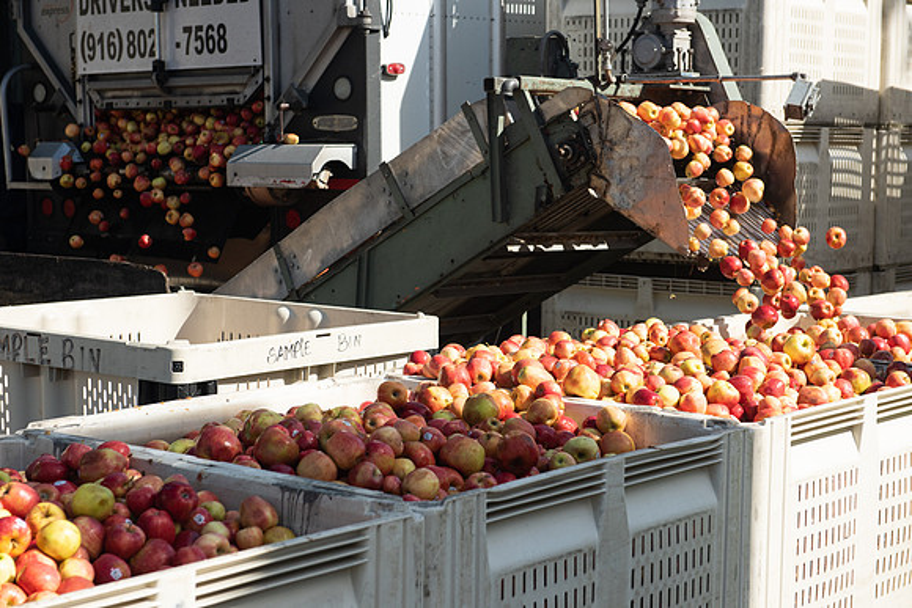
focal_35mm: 70
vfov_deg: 19.5
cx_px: 456
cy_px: 304
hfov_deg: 28.8
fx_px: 1774
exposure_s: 1/1250
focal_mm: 70
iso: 400
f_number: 5.6
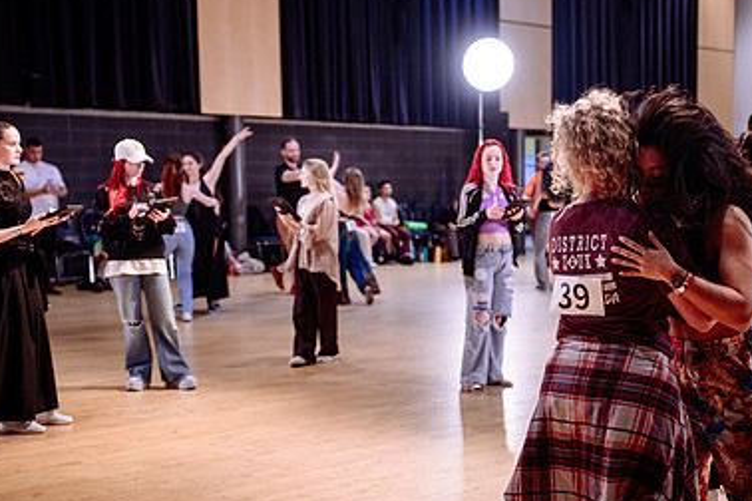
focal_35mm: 59
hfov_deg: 33.3
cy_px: 322
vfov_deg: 22.9
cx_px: 555
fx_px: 1232
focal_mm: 34
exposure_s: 1/250
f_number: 2
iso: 1250
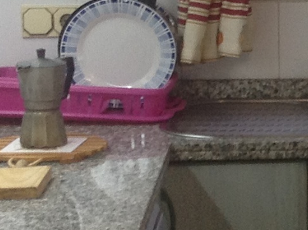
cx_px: 620
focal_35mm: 188
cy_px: 74
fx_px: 1669
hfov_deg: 9.8
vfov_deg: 7.9
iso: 80
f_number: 2.4
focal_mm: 4.28
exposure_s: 1/50
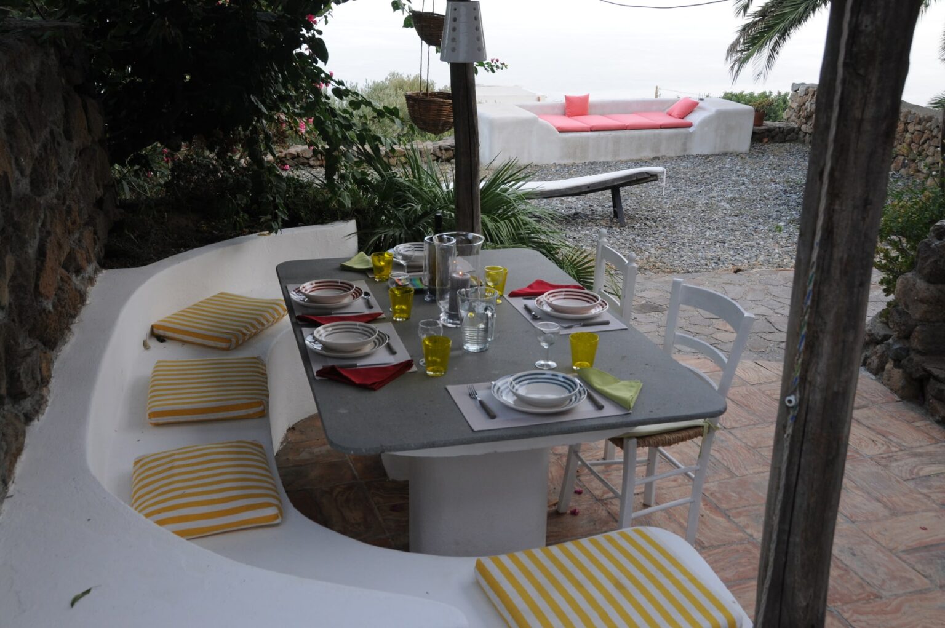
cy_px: 314
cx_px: 472
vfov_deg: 36.8
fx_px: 944
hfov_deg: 53.2
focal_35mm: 36
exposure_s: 1/100
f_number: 6.3
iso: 400
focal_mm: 24
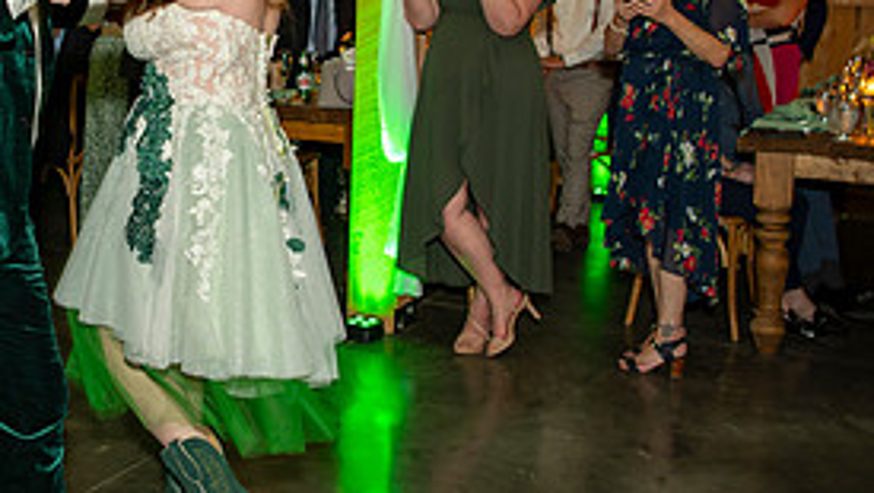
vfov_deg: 22.1
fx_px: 1252
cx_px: 210
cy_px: 127
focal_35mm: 54
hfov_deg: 37.5
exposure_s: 1/60
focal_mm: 24
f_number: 2.8
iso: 800
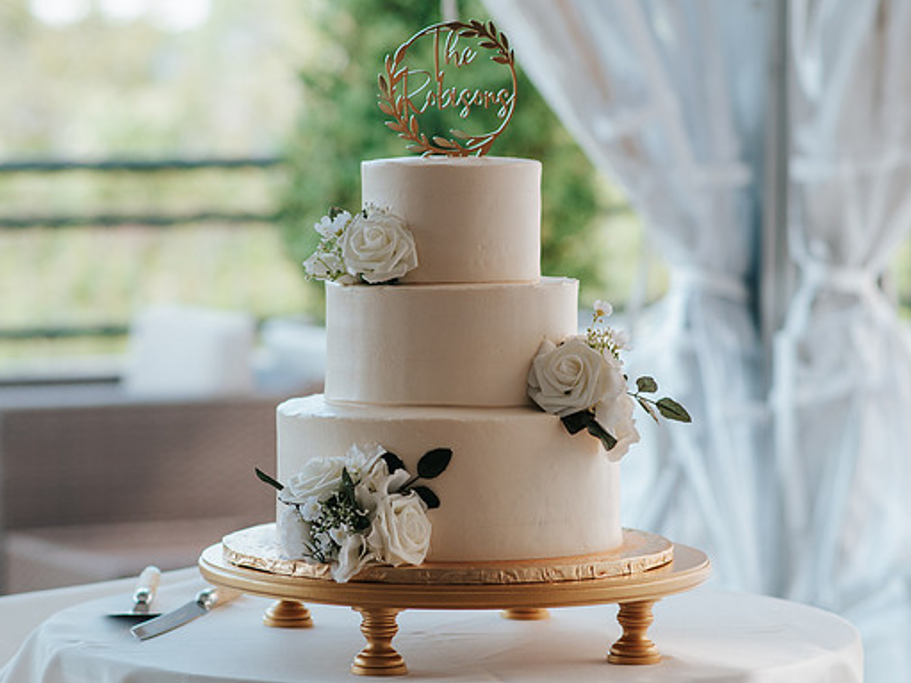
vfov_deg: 10.2
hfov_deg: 13.6
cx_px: 406
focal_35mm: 145
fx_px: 3815
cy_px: 343
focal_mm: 85
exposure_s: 1/500
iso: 200
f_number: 2.8
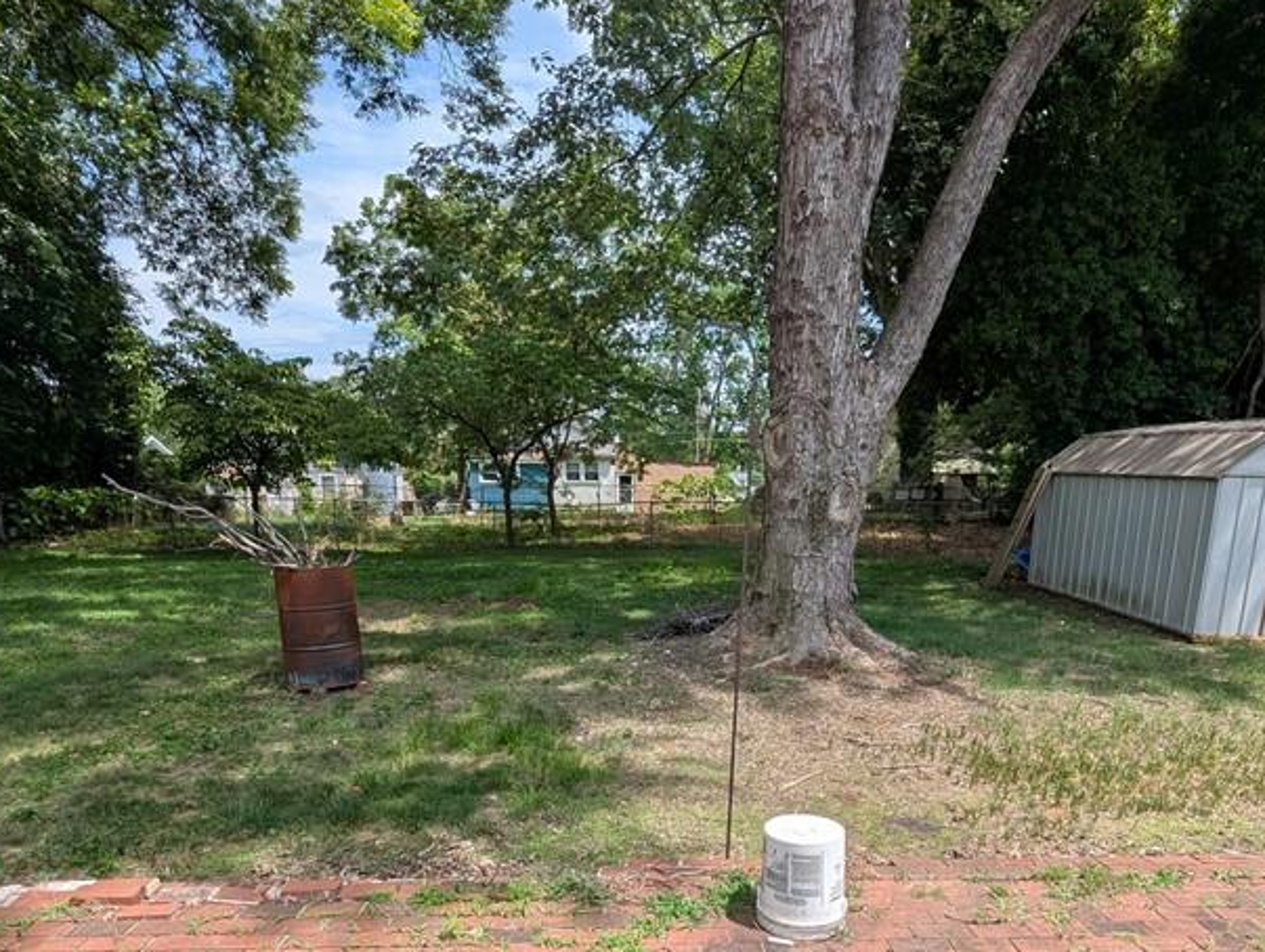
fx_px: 805
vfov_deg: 58.8
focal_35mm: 22
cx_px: 672
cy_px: 684
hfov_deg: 76.2
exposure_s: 1/1261
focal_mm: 1.95
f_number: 2.2
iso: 49
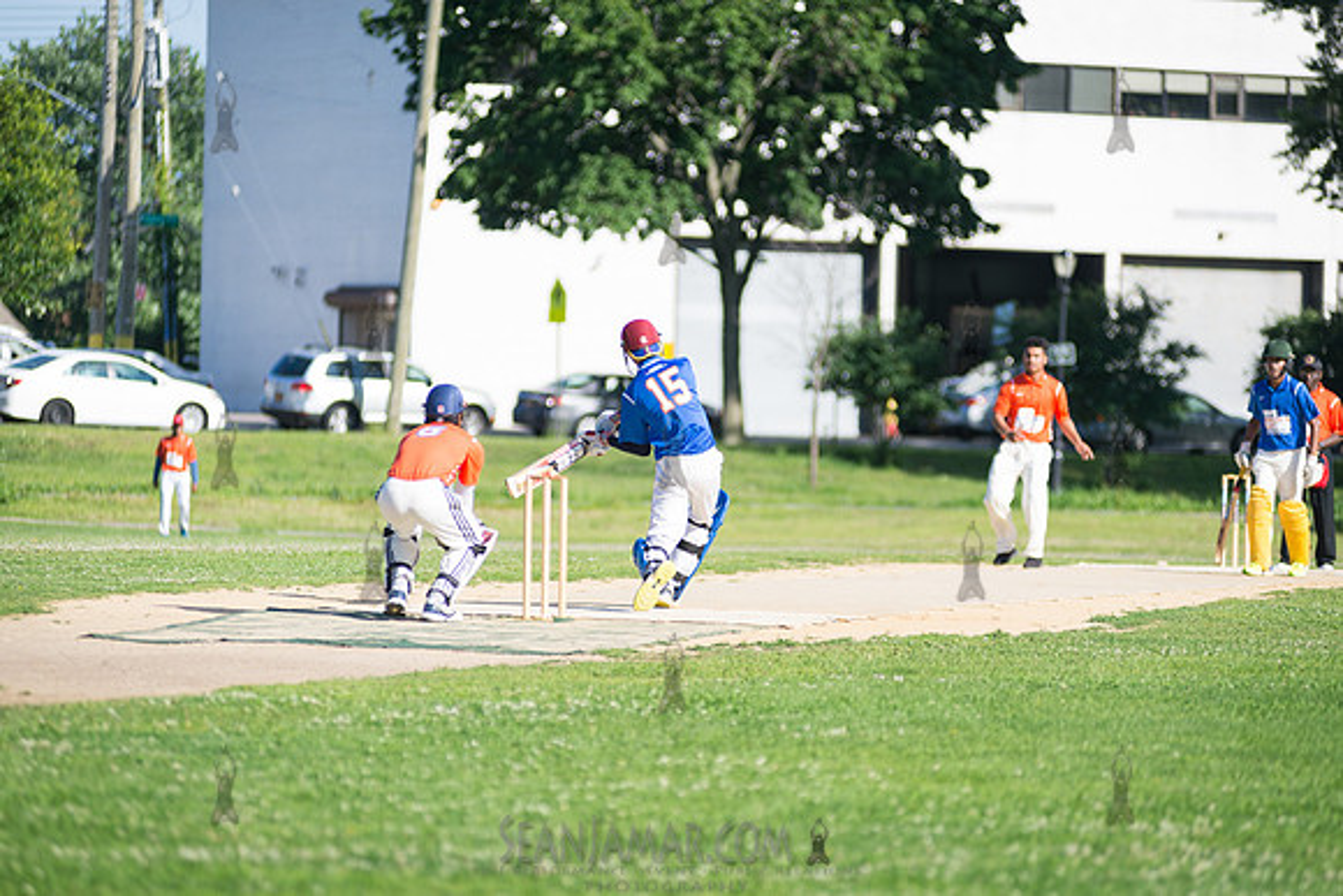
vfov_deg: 6.9
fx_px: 7463
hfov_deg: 10.3
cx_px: 672
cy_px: 448
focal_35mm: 200
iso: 200
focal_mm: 200
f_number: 2.8
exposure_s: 1/2000
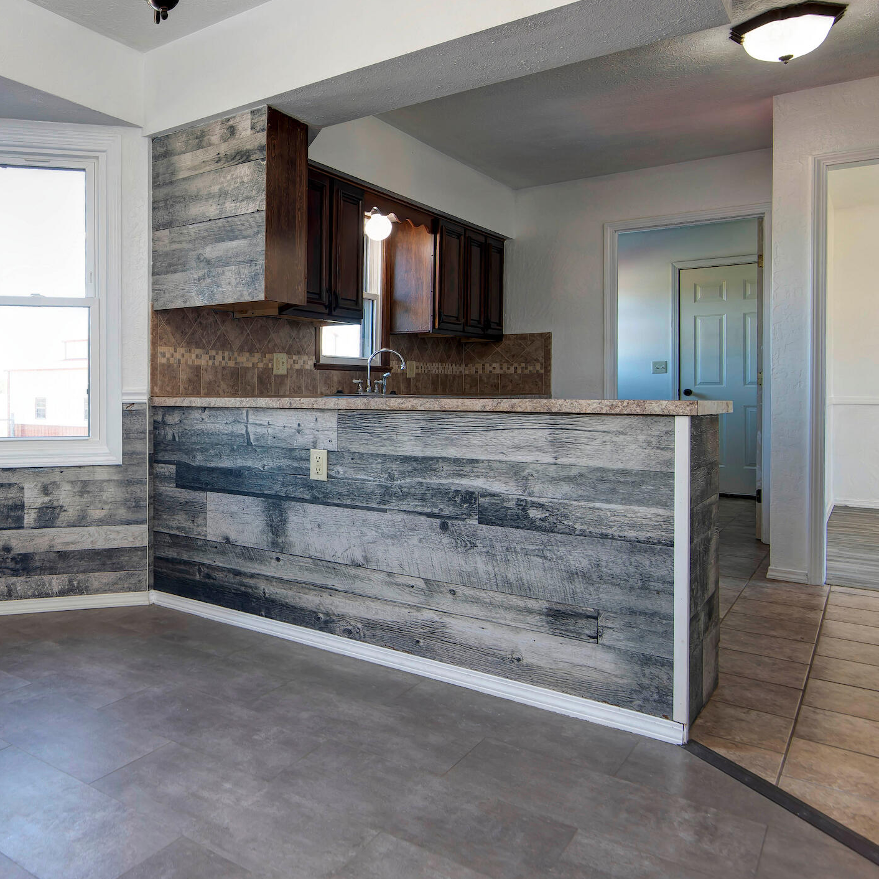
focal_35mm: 26
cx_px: 167
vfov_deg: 60.8
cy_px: 394
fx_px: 747
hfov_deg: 56.2
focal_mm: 18
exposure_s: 1/3.33
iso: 100
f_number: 6.7
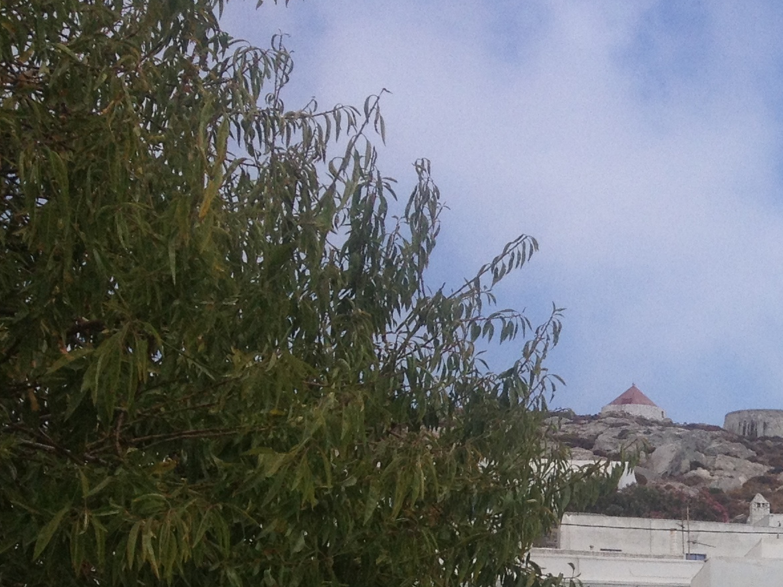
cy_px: 699
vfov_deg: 14.7
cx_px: 1034
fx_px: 2194
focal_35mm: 97
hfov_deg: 18.7
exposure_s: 1/2513
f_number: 2.4
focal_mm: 4.28
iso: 50
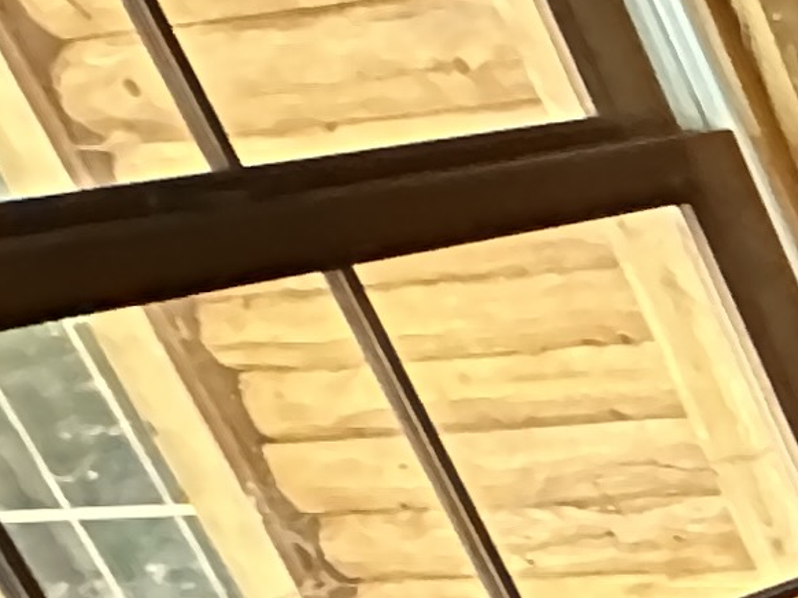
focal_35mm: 97
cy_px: 741
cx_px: 2650
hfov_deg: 10.2
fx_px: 2235
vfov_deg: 14.7
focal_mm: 2.22
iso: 1250
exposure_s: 1/42
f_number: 2.2
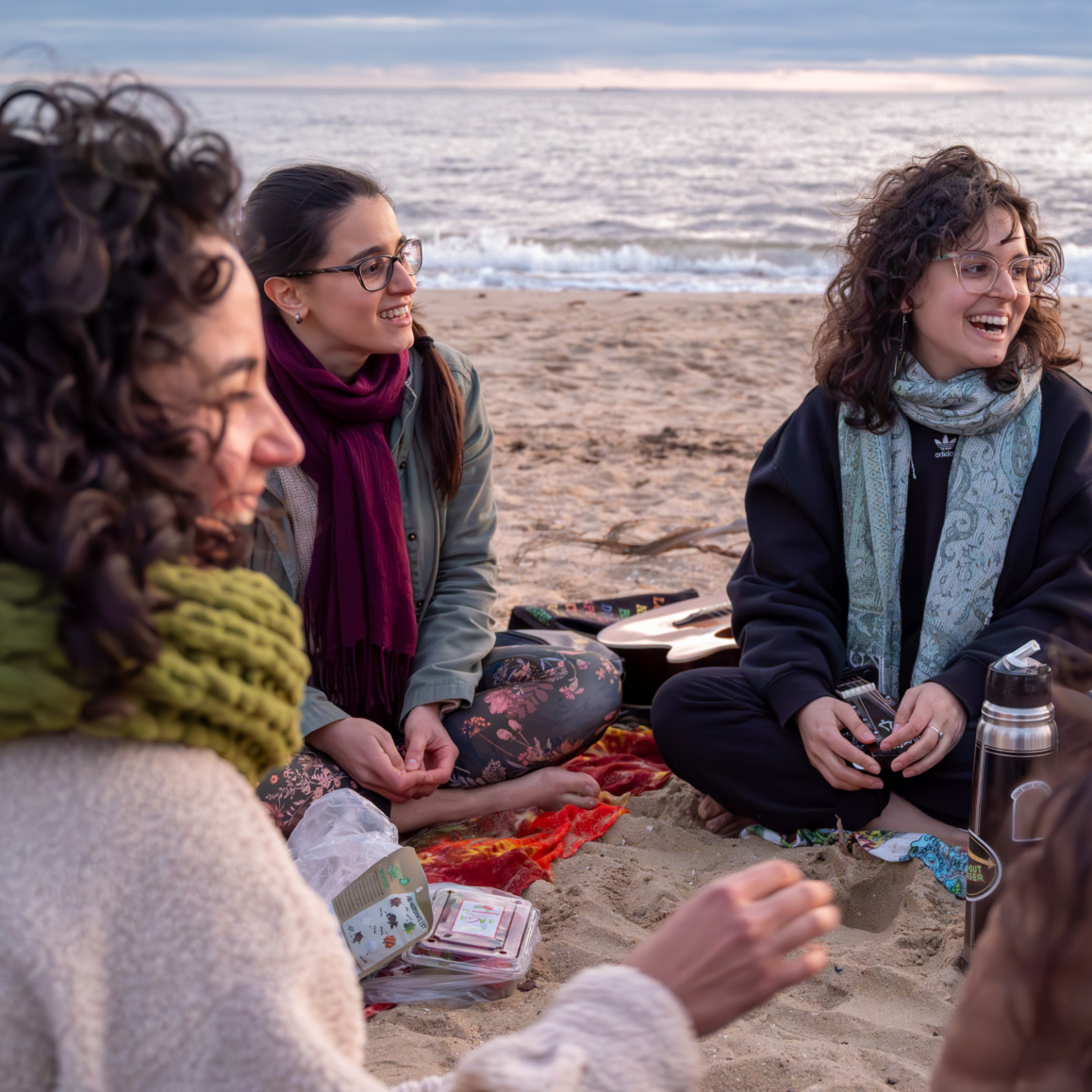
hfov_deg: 30.9
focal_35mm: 55
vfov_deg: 31.1
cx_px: 722
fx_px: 1963
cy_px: 559
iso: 16000
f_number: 5
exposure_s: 1/160
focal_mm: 39
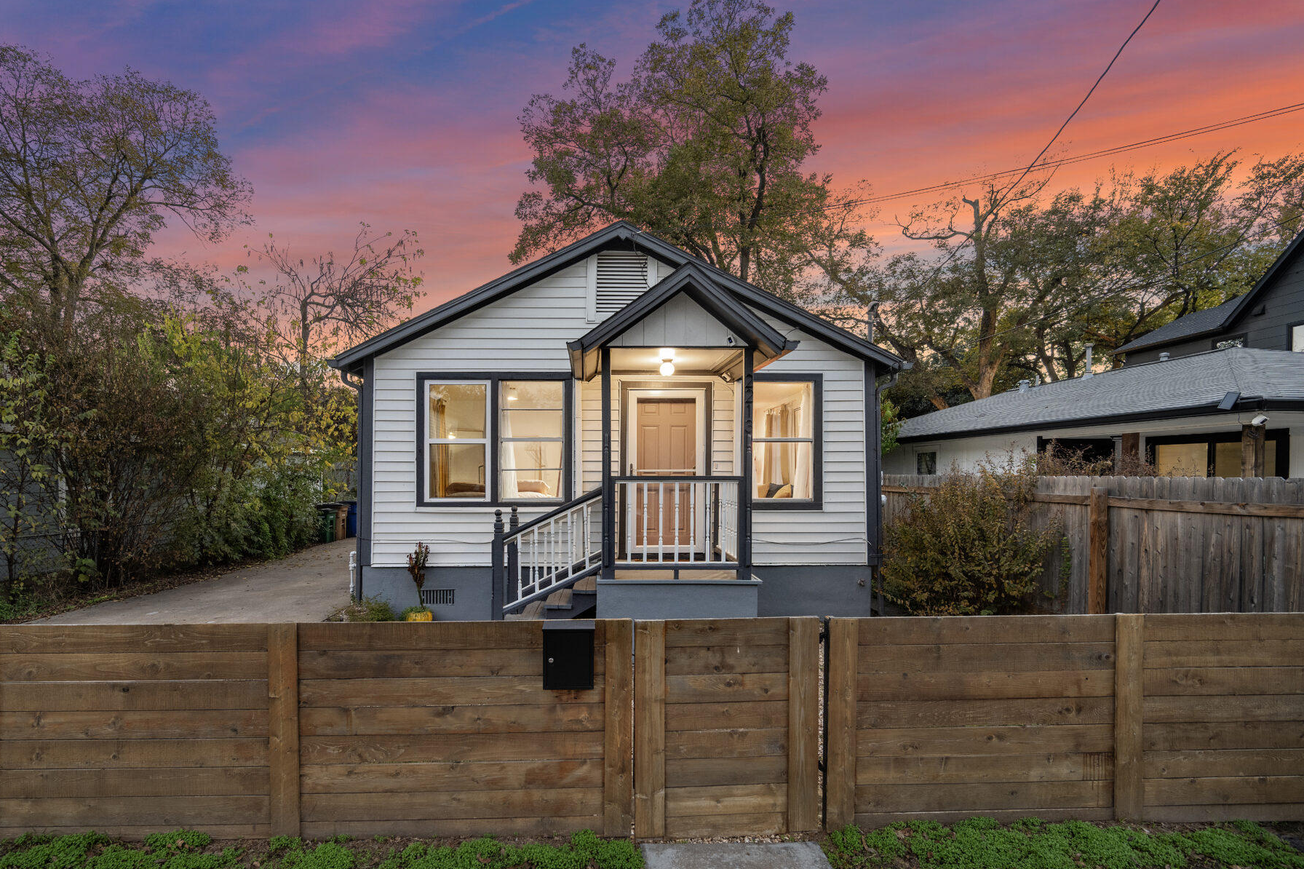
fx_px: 579
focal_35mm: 16
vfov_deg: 73.5
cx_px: 612
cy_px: 481
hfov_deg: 96.6
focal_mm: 14
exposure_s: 1/50
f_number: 4
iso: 320
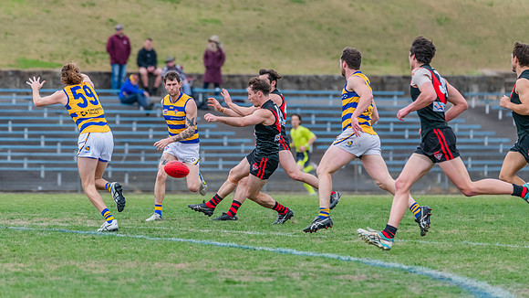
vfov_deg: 2.9
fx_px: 5929
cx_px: 250
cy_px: 114
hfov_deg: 5.1
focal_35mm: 423
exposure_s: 1/1600
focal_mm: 380
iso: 1800
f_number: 6
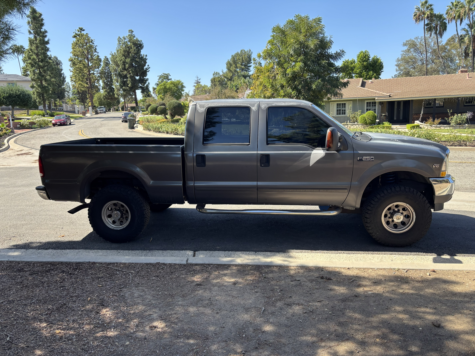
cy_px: 178
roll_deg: +1.5
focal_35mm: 26
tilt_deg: -10.1
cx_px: 238
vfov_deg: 53.1
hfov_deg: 67.3
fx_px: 357
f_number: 1.6
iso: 50
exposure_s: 1/769
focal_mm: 5.96
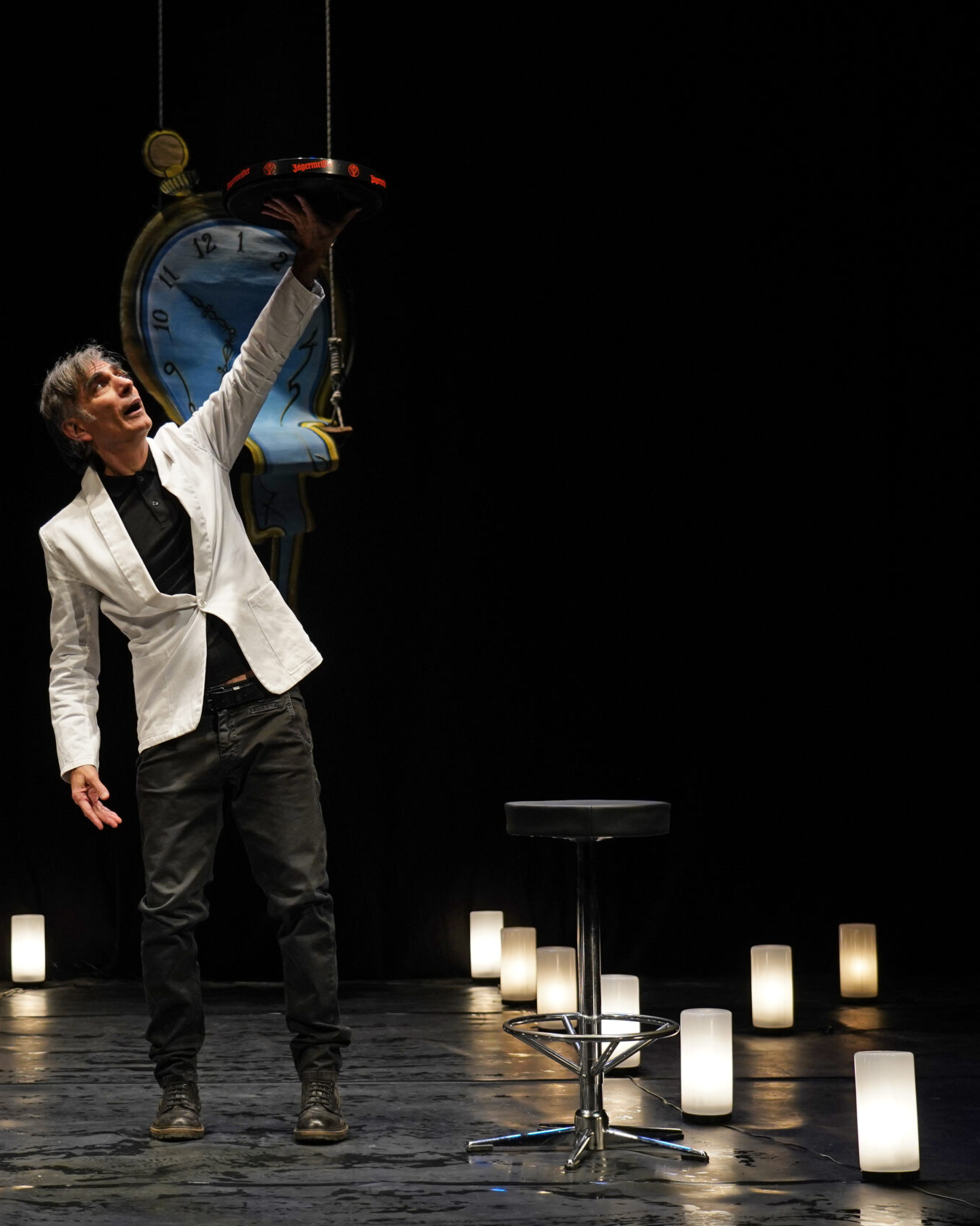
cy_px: 611
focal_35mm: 70
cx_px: 242
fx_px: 2539
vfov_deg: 27.1
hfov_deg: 21.7
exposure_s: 1/500
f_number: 4
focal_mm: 49
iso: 1600
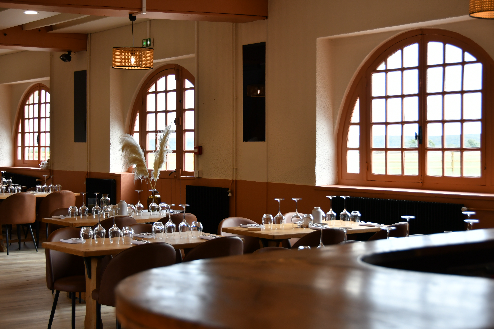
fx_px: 864
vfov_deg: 21.6
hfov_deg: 31.9
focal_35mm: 63
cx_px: 247
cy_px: 164
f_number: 4.5
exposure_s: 1/250
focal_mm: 42
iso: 400
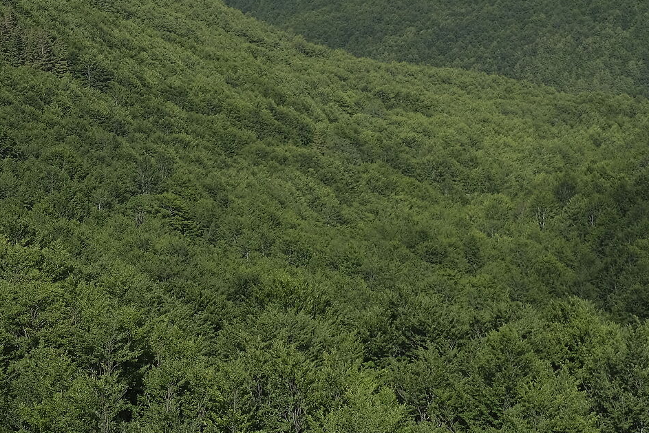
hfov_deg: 23.5
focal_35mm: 84
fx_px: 1514
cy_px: -19
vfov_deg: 15.9
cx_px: 593
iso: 320
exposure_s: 1/800
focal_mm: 22.3
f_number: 9
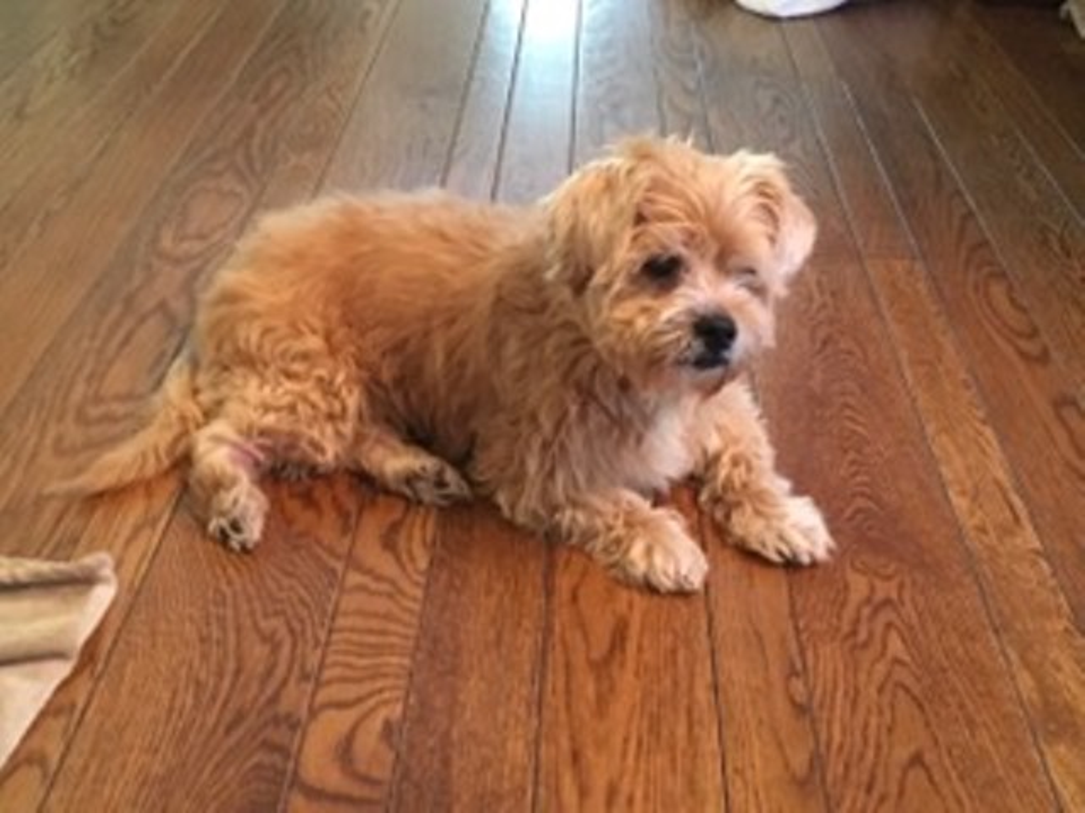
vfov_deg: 48.2
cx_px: 542
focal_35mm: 29
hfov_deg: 61.7
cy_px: 406
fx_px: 909
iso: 250
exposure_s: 1/15
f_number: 2.2
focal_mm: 4.15
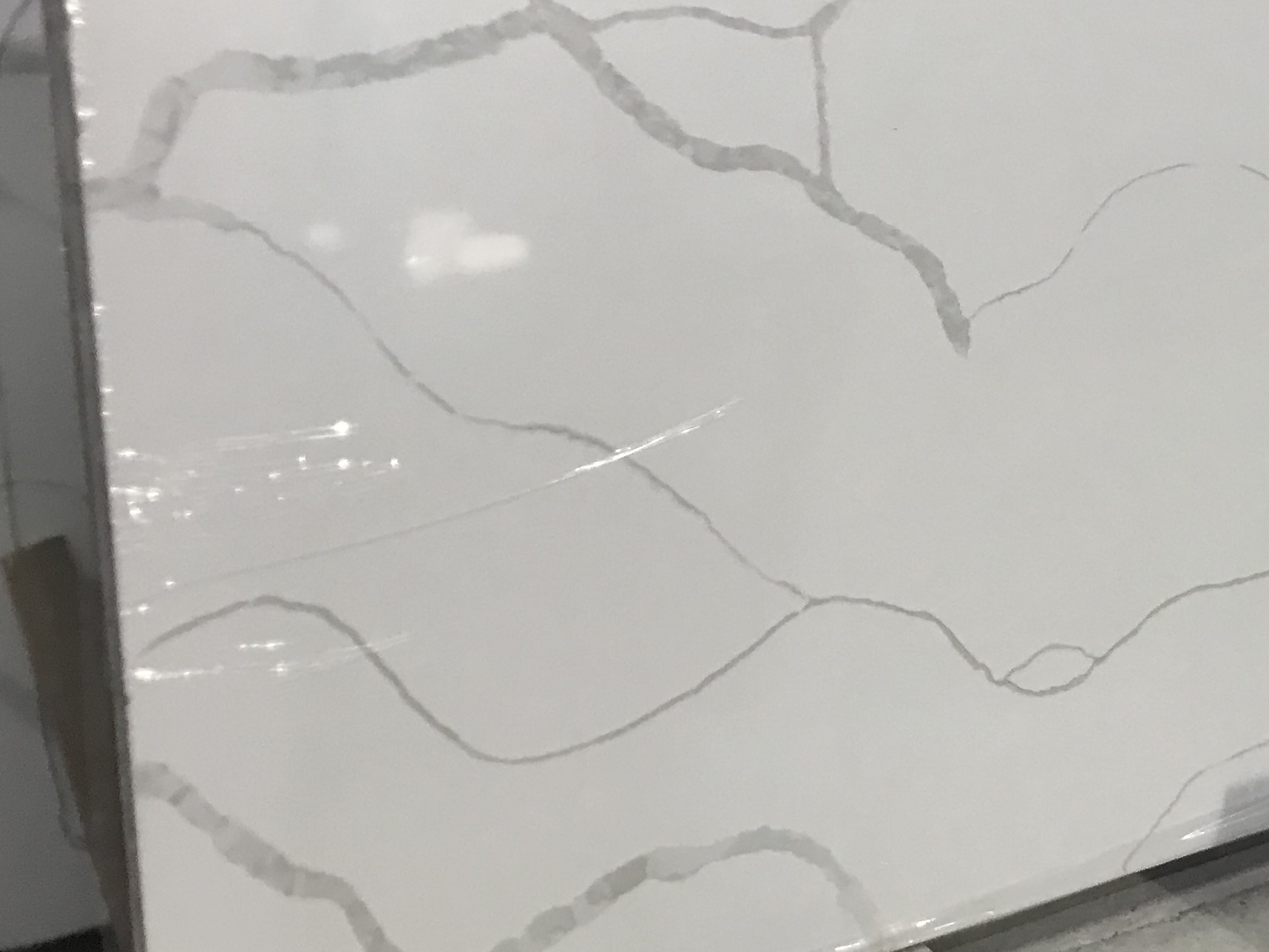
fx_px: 1979
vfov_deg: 26.9
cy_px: 333
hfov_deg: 34.1
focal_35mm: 54
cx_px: 1083
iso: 40
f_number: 1.8
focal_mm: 3.99
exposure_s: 1/33
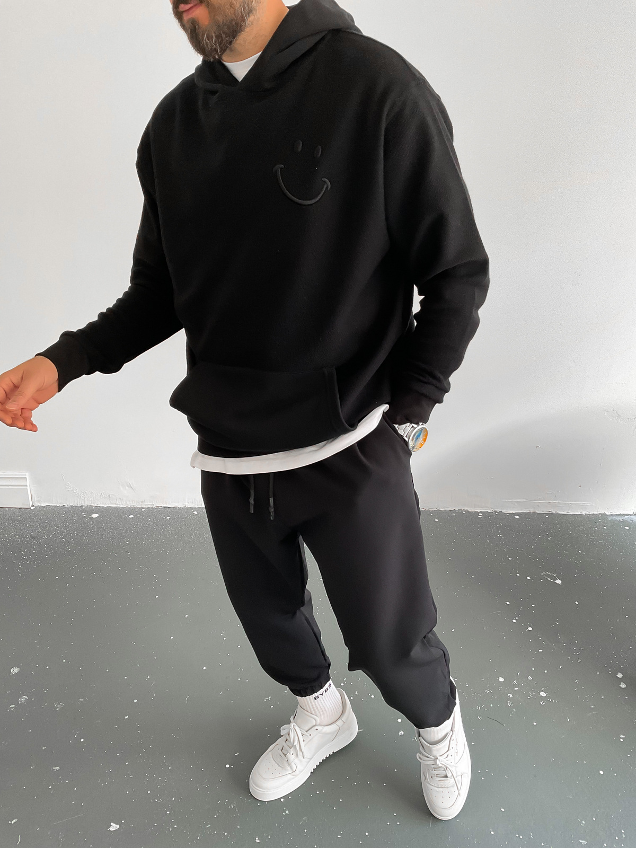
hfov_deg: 48.2
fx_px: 710
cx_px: 318
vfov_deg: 61.7
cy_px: 424
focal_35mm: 29
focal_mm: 3
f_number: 1.8
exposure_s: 1/80
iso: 64
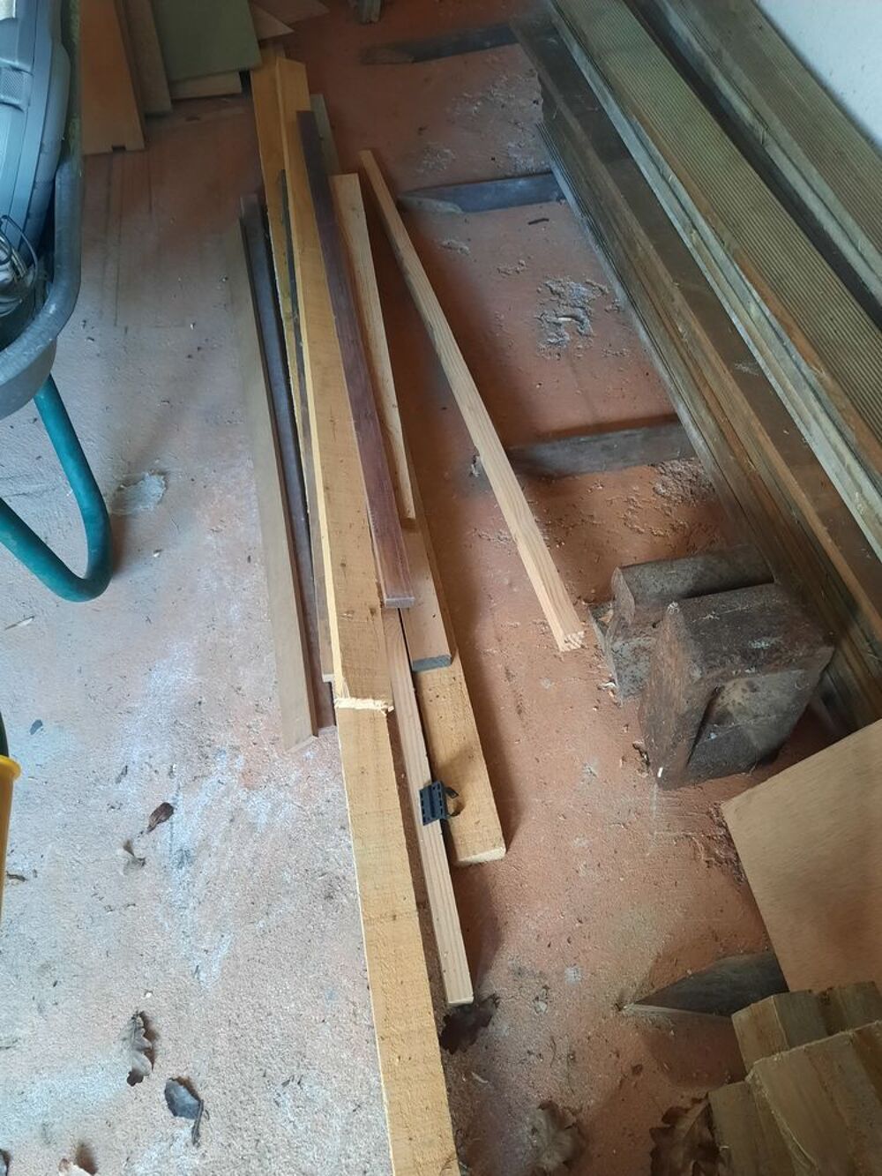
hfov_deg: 54.9
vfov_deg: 69.4
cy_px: 588
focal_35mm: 25
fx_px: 849
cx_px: 441
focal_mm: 4.6
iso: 250
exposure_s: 1/30
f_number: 2
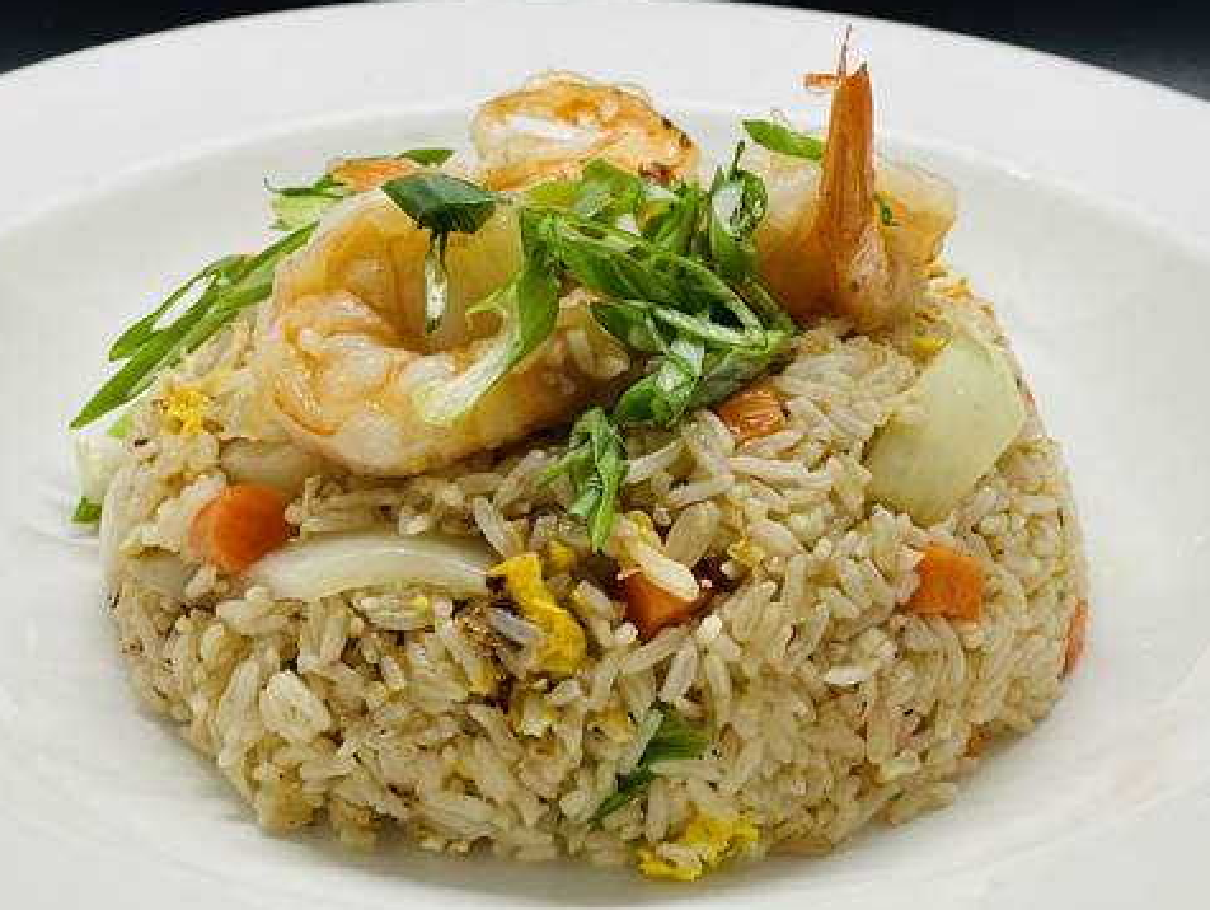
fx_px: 2239
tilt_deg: -33.8
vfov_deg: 23.0
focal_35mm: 64
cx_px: 600
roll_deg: -0.7
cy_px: 465
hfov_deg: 30.2
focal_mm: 6
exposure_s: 1/121
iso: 80
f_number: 2
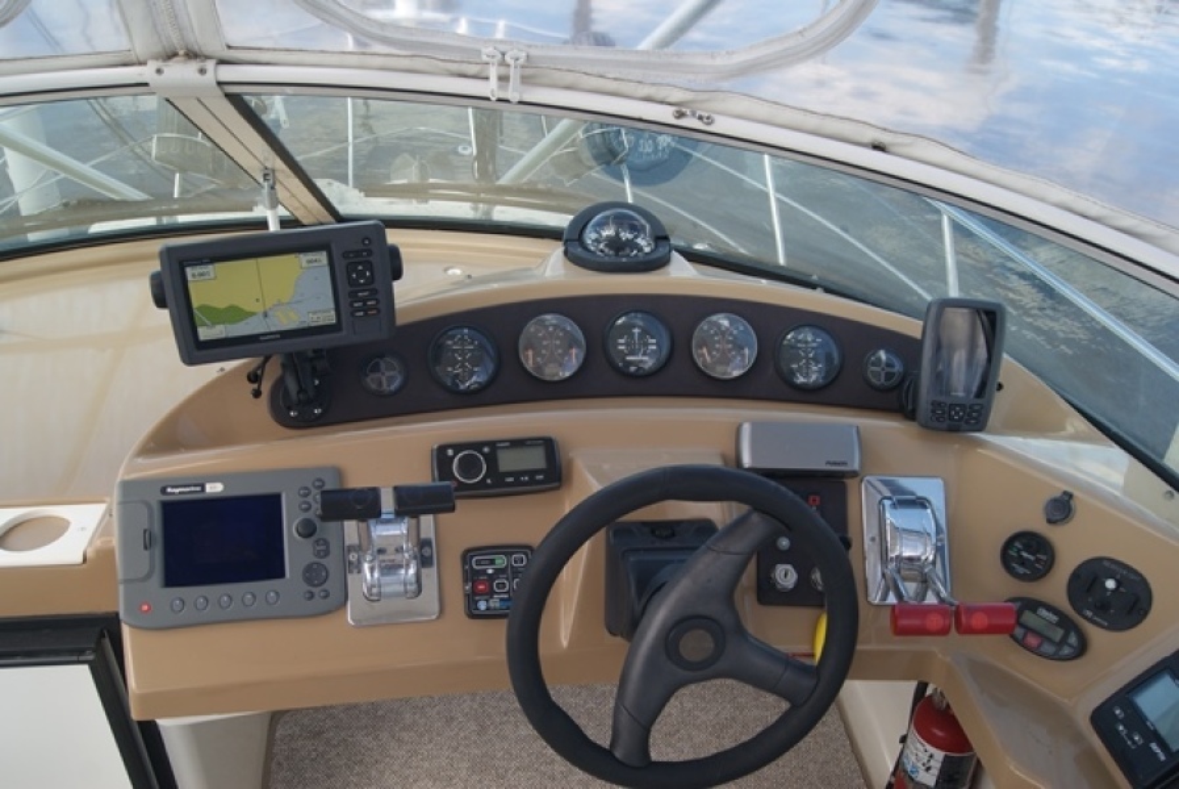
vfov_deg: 43.7
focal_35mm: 30
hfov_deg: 61.9
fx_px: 983
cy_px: 394
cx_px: 590
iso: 100
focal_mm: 20
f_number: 6.3
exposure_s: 1/60
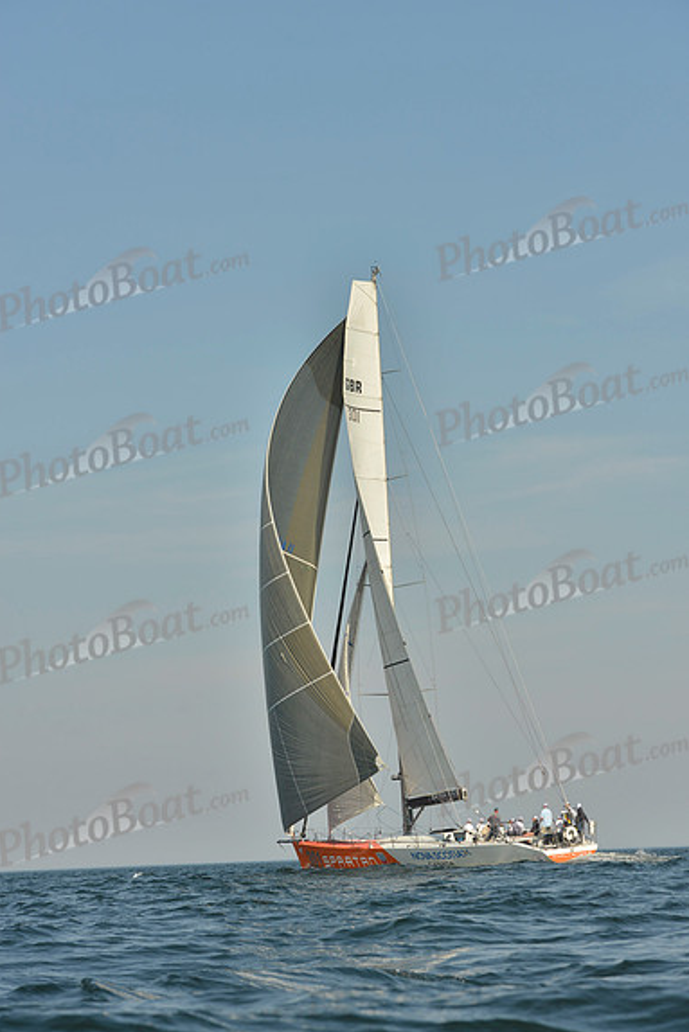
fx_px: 2754
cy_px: 520
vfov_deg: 21.2
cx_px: 343
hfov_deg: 14.3
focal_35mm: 96
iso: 200
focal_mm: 95
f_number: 9
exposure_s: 1/1000
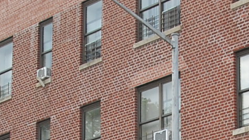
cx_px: 172
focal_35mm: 149
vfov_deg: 8.0
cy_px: 209
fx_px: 984
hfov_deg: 14.4
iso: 400
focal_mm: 20
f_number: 5.6
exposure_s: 1/500
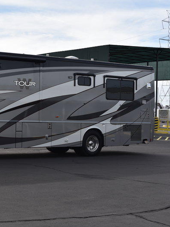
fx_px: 478
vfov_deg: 26.7
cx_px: 0
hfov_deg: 19.6
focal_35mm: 73
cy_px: 112
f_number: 9
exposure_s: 1/320
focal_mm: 50
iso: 200
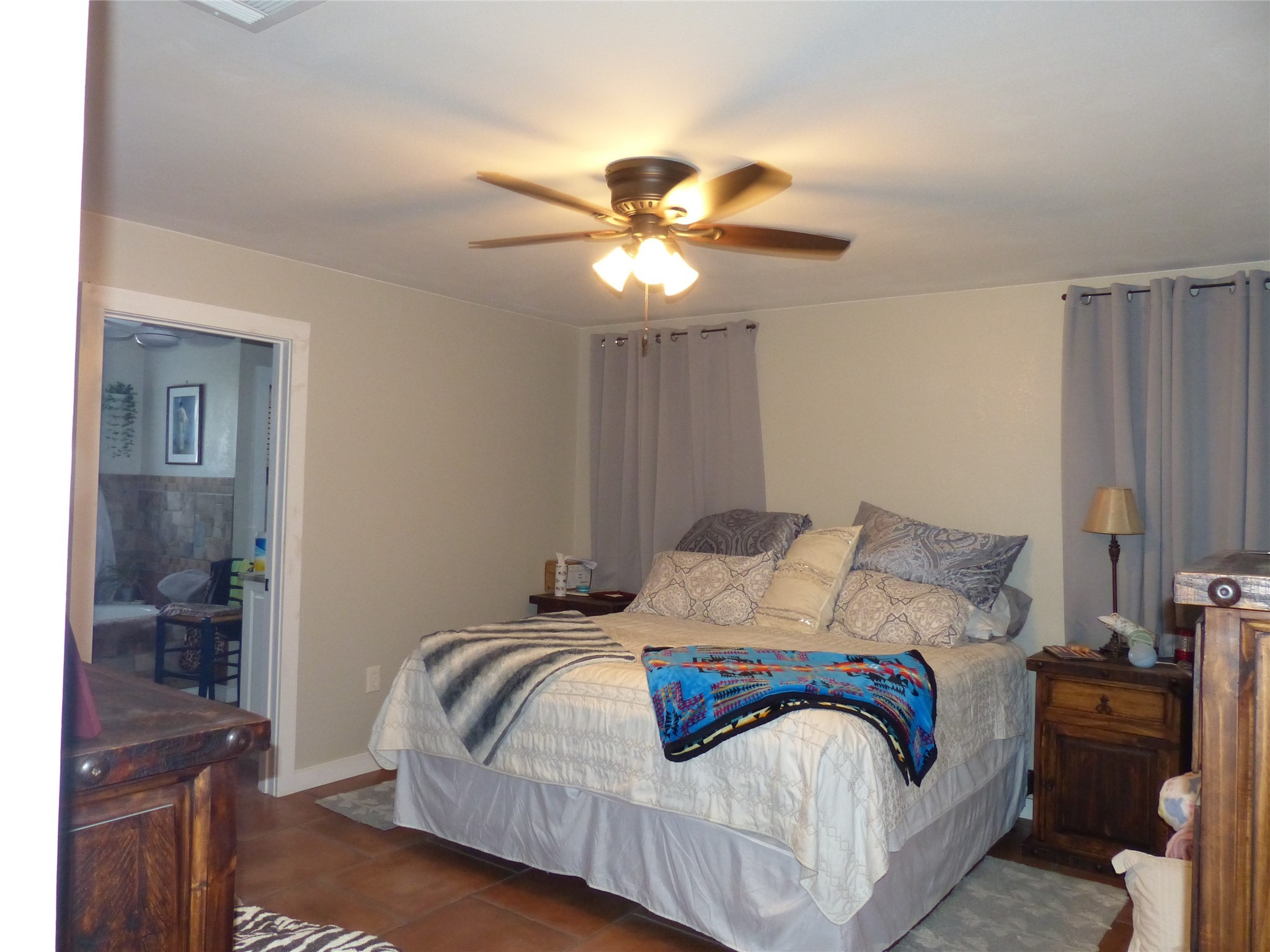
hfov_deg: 69.4
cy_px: 476
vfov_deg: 54.9
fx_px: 917
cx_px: 635
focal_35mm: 25
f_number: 2.8
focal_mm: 4.5
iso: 400
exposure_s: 1/60
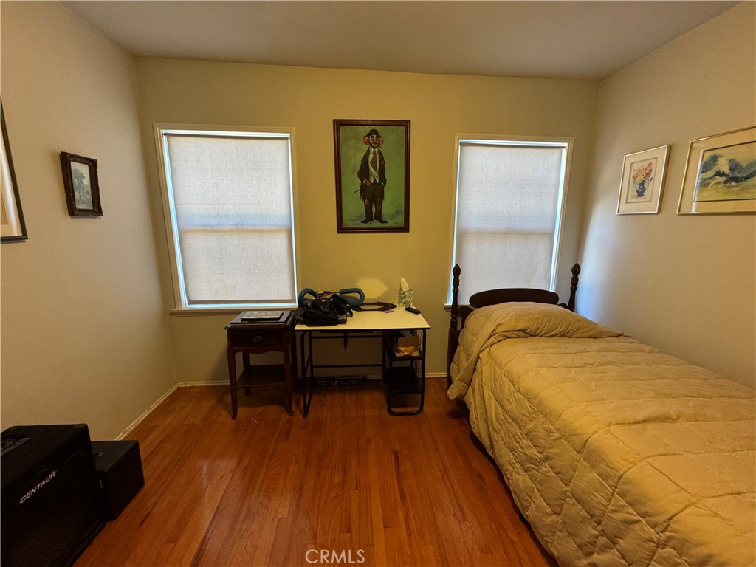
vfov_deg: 85.7
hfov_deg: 102.1
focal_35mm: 14
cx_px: 378
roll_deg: -0.6
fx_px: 306
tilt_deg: -12.3
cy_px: 284
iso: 400
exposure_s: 1/60
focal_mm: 2.22
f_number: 2.2
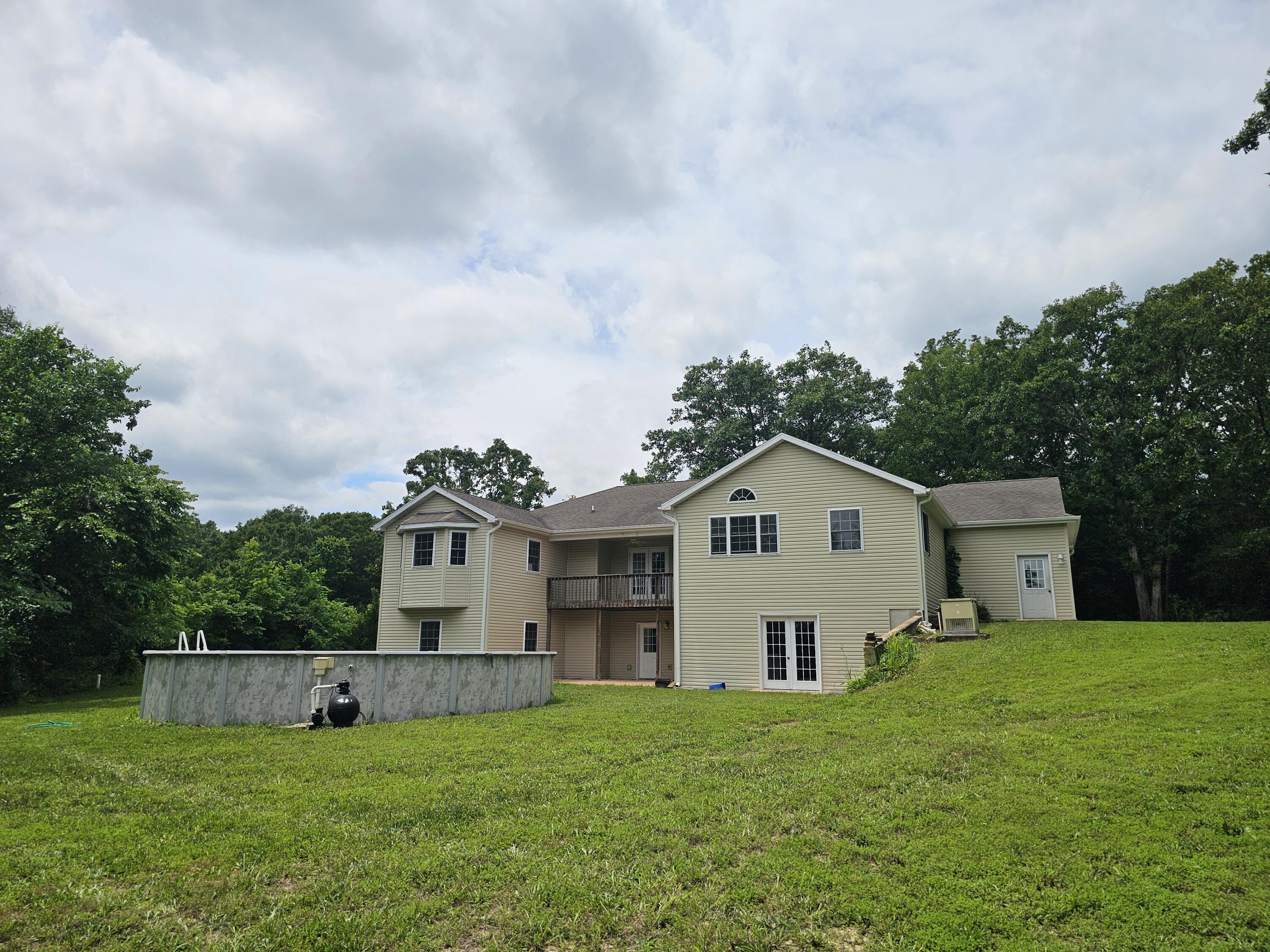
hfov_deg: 73.9
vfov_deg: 58.9
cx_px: 635
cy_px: 476
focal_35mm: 23
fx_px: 844
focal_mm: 6.3
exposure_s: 1/2145
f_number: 1.7
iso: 10
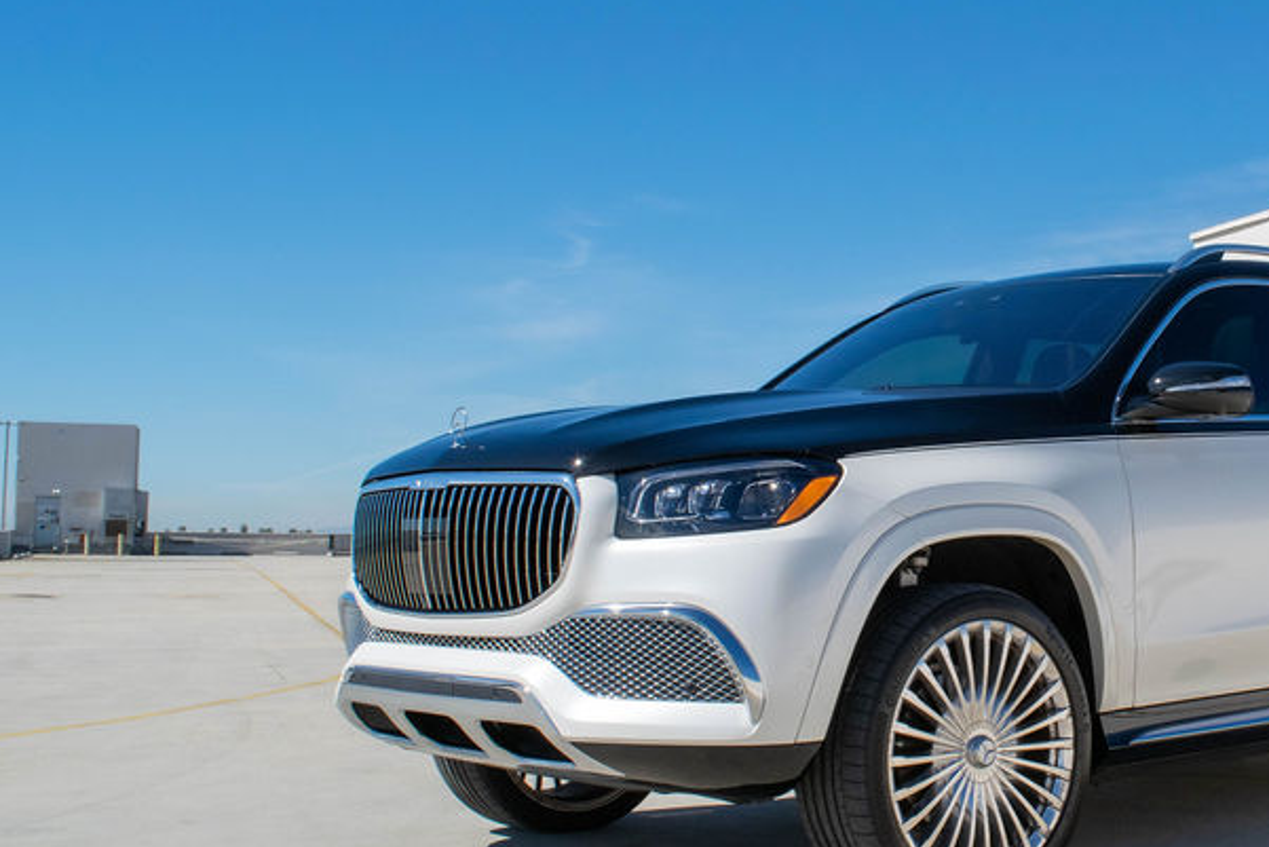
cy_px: 390
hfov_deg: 41.0
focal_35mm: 46
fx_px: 1622
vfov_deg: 29.2
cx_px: 1014
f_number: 13
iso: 200
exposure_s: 1/640
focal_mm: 18
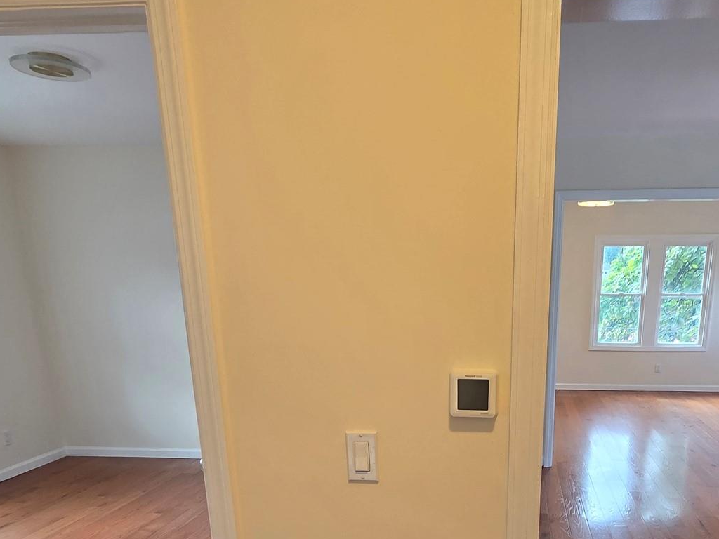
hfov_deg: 65.3
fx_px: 540
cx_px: 487
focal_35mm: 26
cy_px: 453
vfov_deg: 49.1
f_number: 2.2
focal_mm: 2.2
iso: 160
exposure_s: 1/120
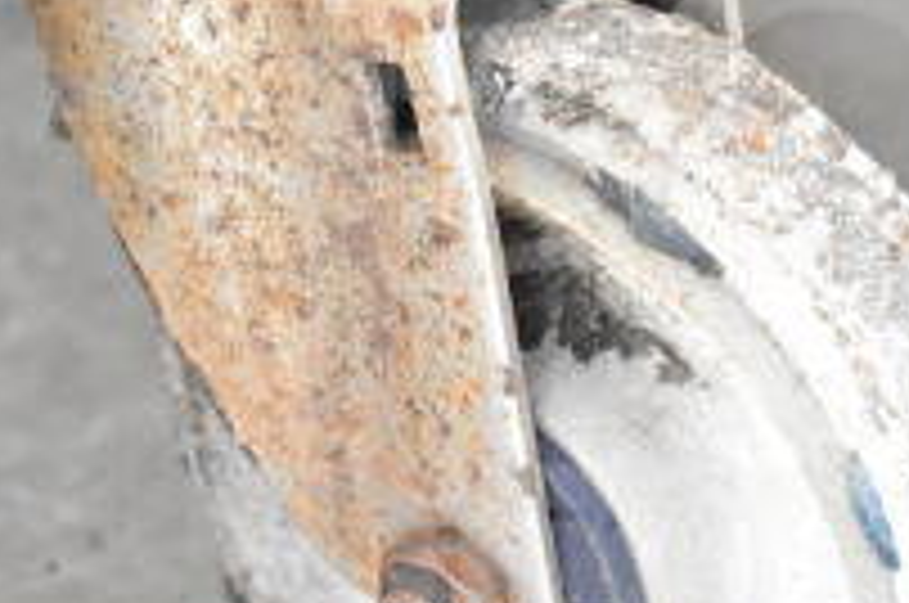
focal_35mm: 114
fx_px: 2862
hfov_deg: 17.9
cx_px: 688
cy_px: 322
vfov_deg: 12.0
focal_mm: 25
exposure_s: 1/40
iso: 2800
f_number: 4
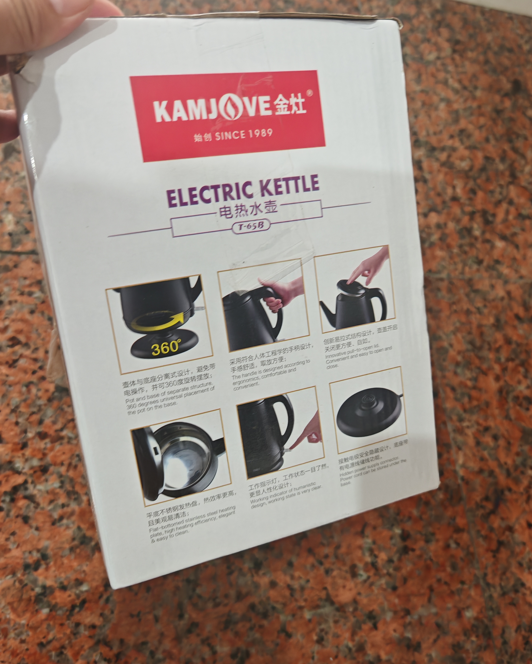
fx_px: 571
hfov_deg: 50.0
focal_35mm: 29
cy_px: 349
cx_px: 265
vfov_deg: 60.4
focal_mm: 6.67
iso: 1250
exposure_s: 1/20
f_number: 1.9
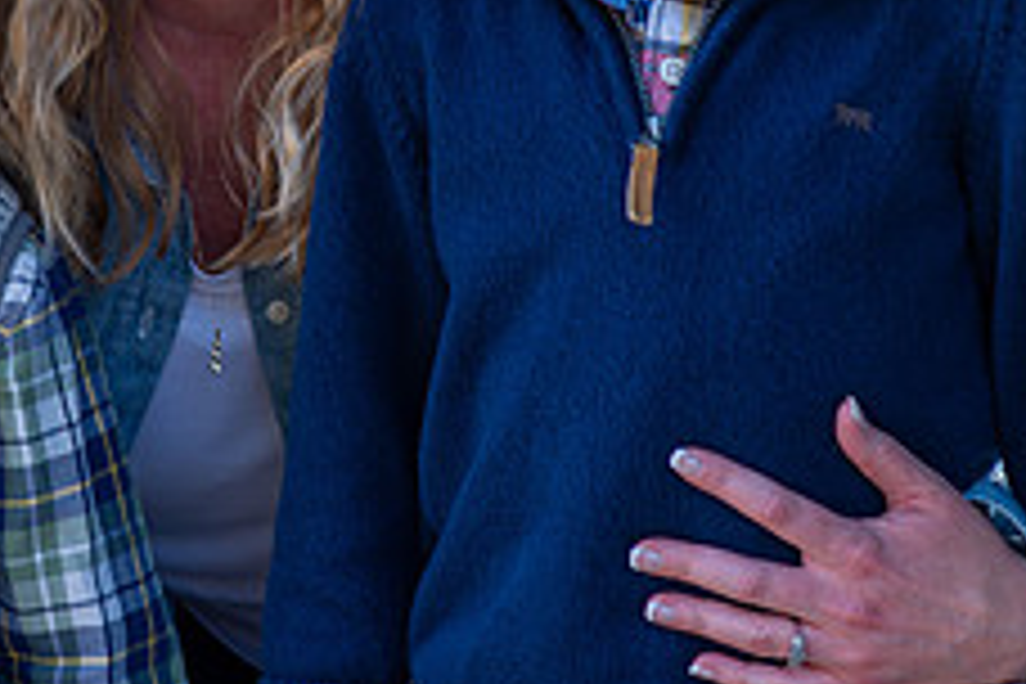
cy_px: -34
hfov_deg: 6.7
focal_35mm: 305
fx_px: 8692
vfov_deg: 4.5
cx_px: 243
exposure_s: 1/80
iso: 100
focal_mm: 120
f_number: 4.5
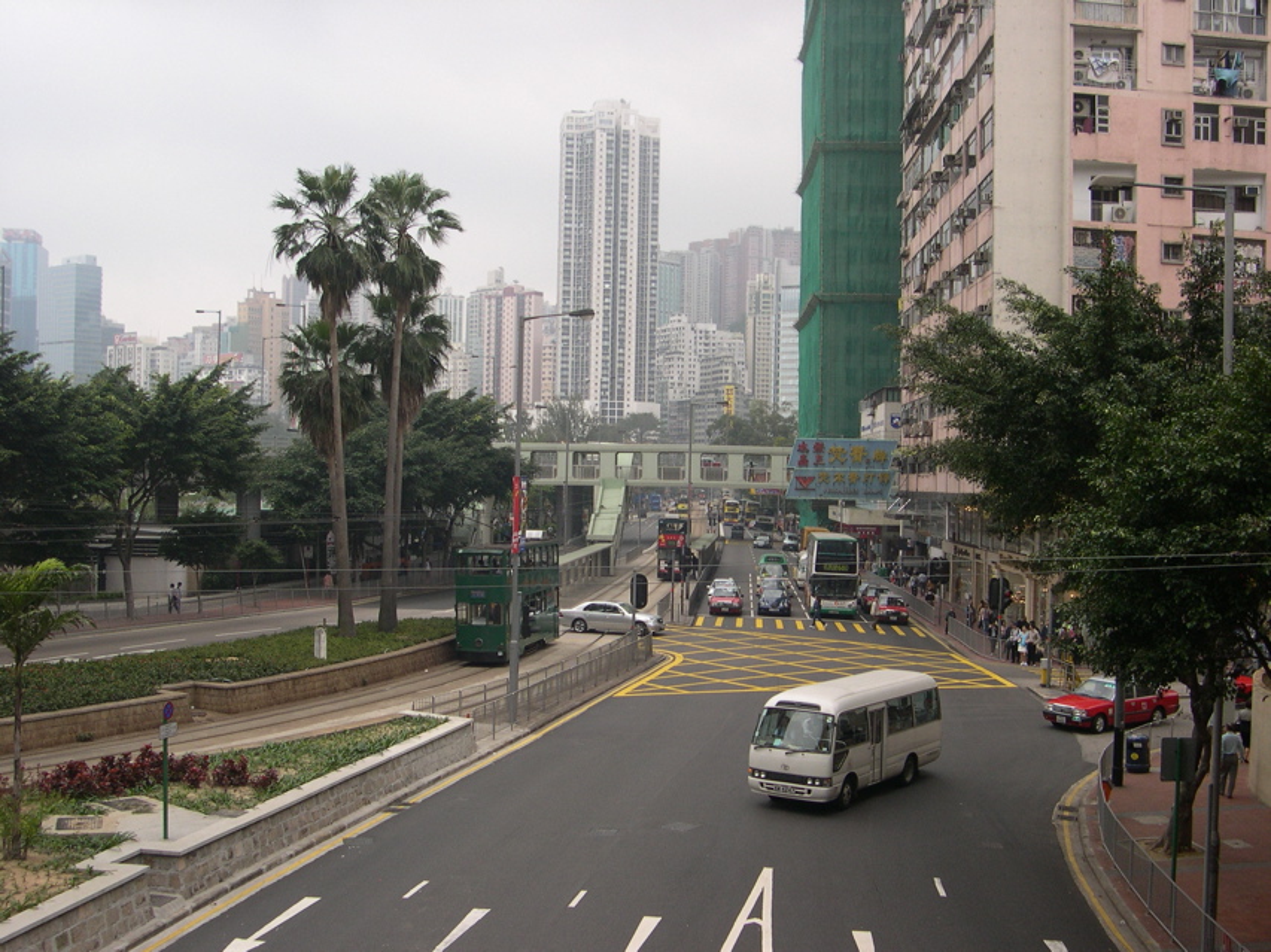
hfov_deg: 49.0
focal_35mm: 38
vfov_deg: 37.7
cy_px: 476
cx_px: 636
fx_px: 1395
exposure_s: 1/101
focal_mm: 8
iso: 100
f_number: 7.6
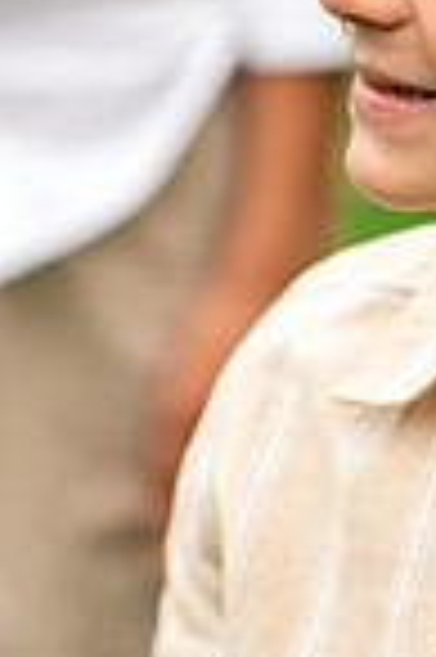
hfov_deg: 5.2
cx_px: 490
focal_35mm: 262
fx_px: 4771
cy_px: 333
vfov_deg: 7.9
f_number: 2.5
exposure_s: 1/2000
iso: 400
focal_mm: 85
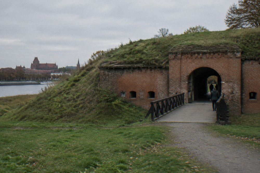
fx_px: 339
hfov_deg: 41.9
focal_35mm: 47
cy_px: 86
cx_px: 130
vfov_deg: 28.6
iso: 500
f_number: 8
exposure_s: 1/500
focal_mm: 47
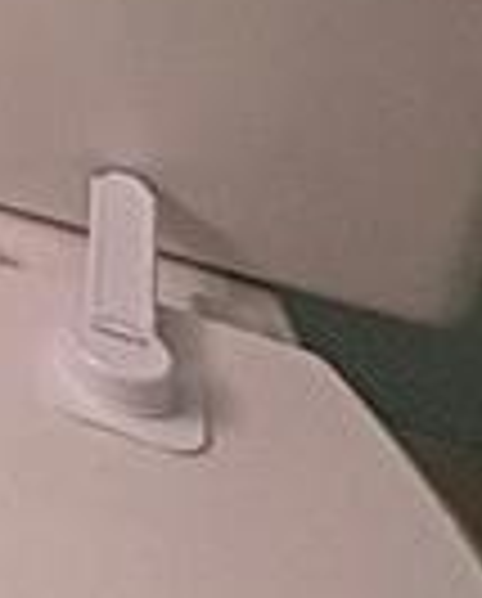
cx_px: -1315
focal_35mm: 105
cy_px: -859
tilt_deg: -13.1
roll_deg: +7.8
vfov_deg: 13.3
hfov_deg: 8.7
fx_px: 1866
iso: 100
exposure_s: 1/120
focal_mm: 2.22
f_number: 2.2
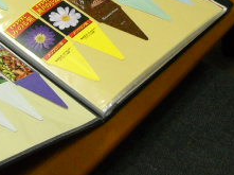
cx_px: 35
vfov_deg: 12.0
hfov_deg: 16.4
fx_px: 803
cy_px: -72
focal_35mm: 119
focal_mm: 6.72
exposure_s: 1/135
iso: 541
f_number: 3.1
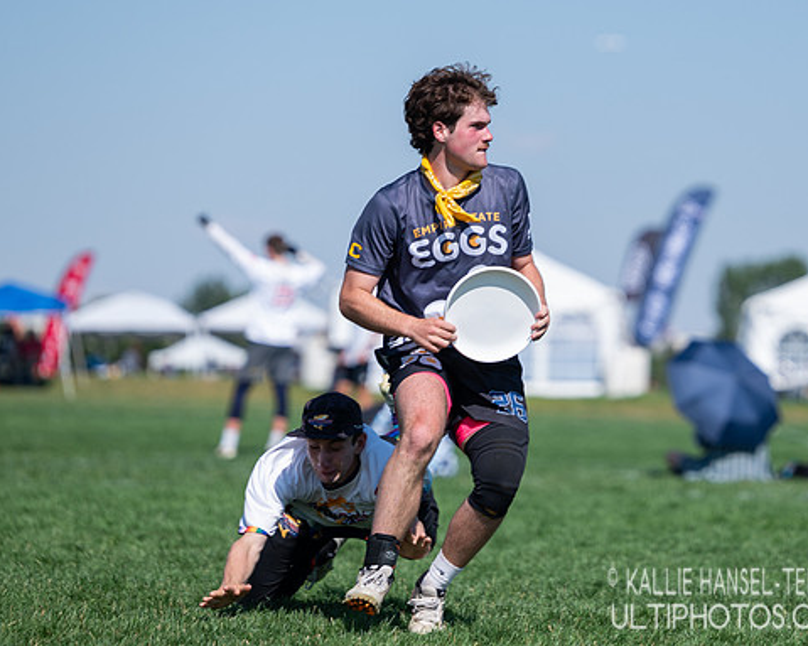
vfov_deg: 5.8
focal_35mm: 268
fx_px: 6408
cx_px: 539
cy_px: 239
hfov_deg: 7.2
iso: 125
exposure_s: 1/3200
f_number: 3.2
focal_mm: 160
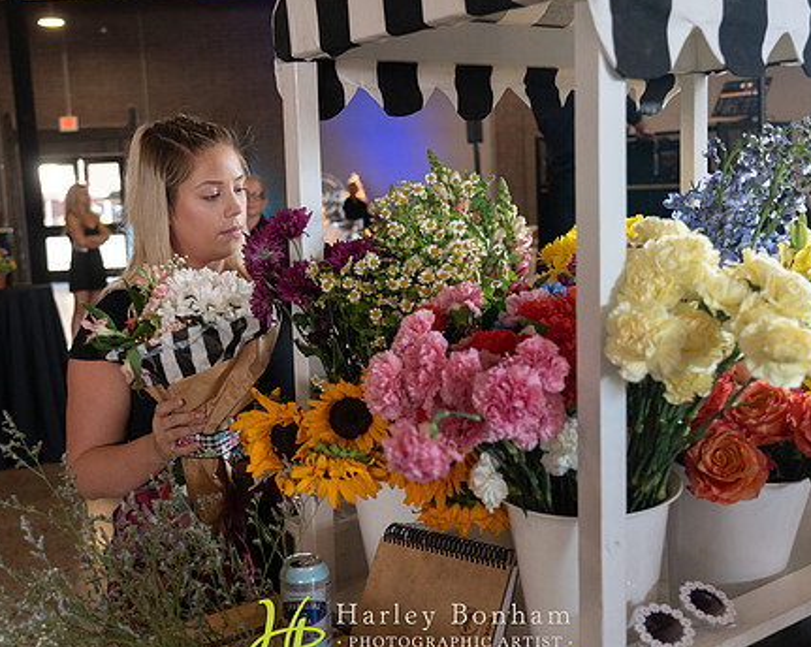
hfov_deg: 42.9
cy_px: 323
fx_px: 1031
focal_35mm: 43
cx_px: 412
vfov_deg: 34.9
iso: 1250
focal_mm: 34
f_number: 4
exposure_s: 1/125
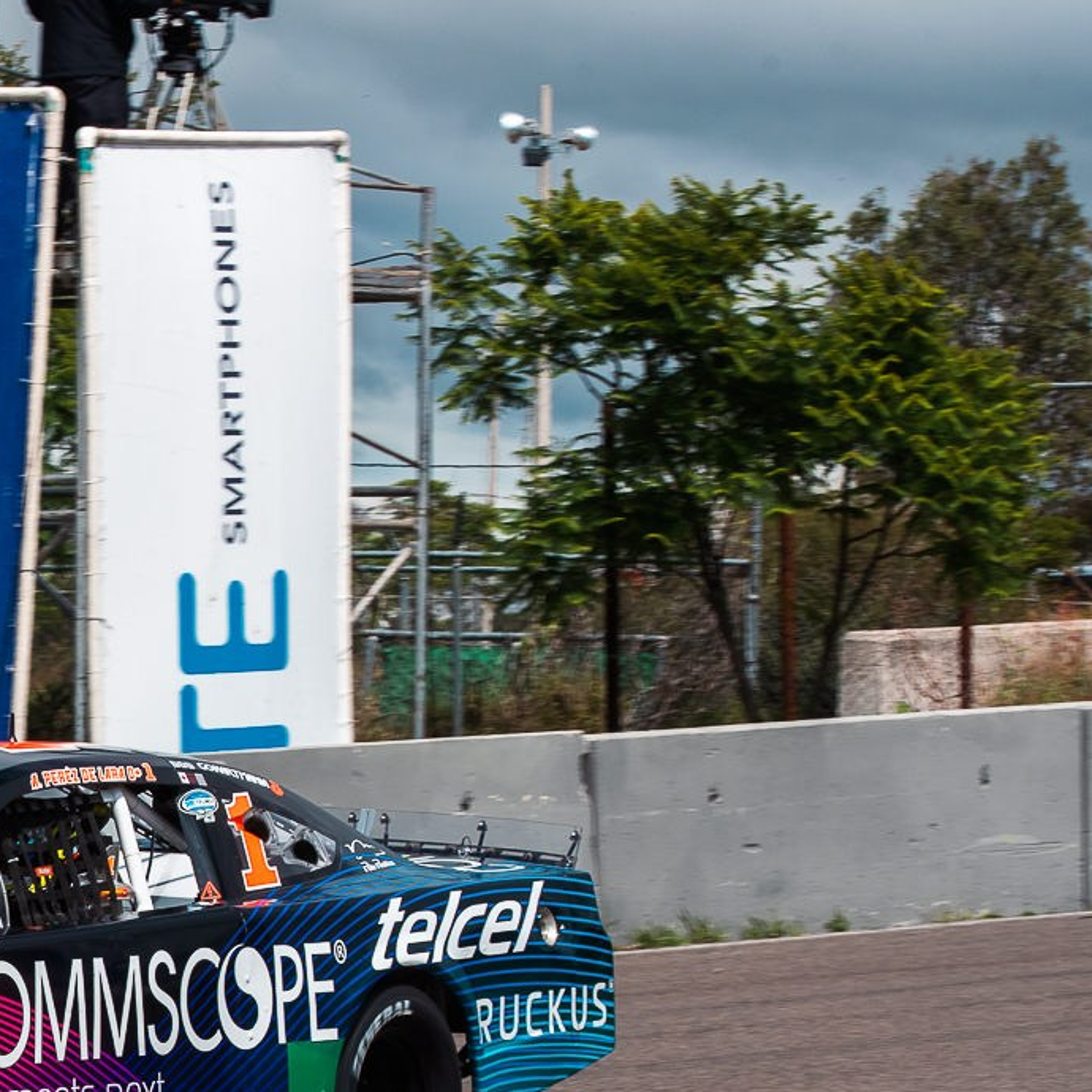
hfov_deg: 6.5
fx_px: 9458
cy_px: 1014
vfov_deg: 6.6
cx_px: -449
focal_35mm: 265
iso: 100
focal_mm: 105
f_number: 16
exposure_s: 1/400
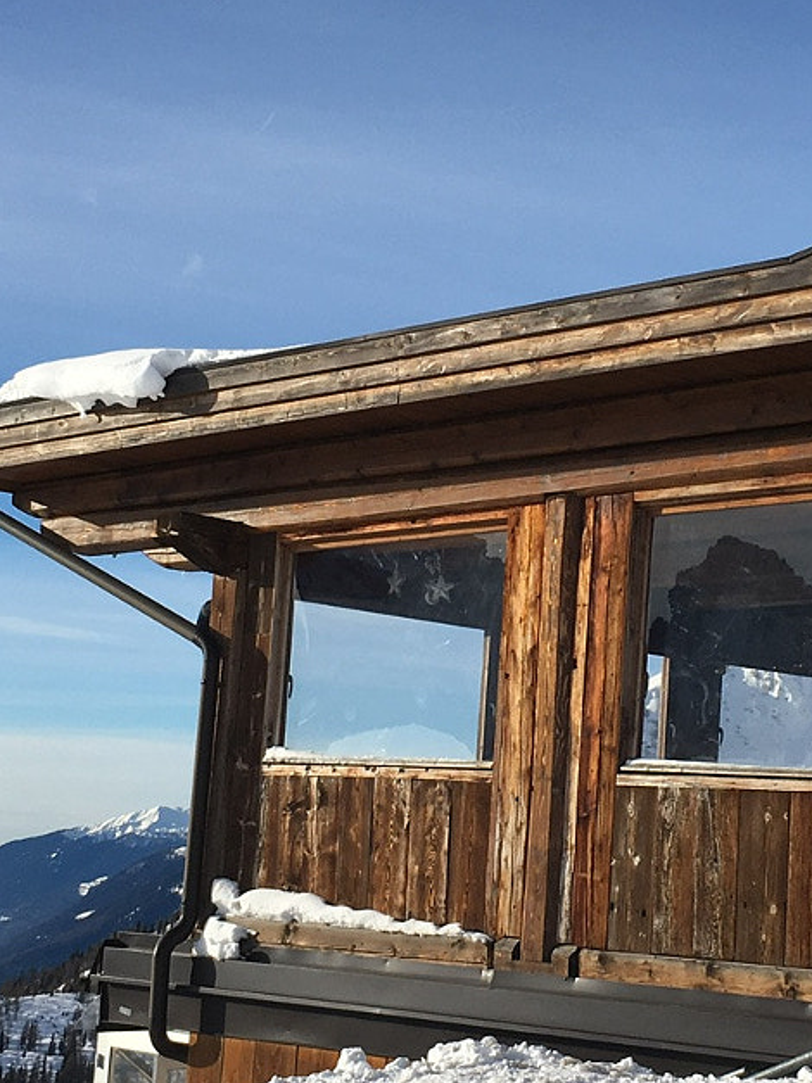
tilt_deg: +6.0
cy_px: 506
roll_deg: -3.4
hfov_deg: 19.8
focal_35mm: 74
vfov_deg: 26.3
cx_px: 567
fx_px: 2315
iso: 25
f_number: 2.2
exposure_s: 1/1972
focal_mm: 4.15
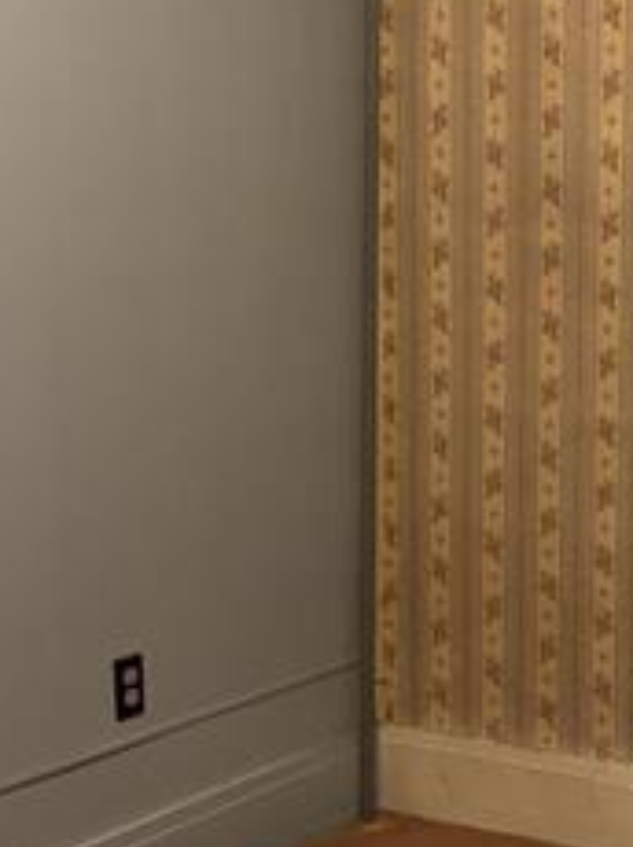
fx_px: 2125
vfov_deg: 22.5
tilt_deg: -10.9
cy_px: 541
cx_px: 541
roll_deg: -0.2
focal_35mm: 87
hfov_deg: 16.8
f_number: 1.6
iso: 500
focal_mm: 5.96
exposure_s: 1/40
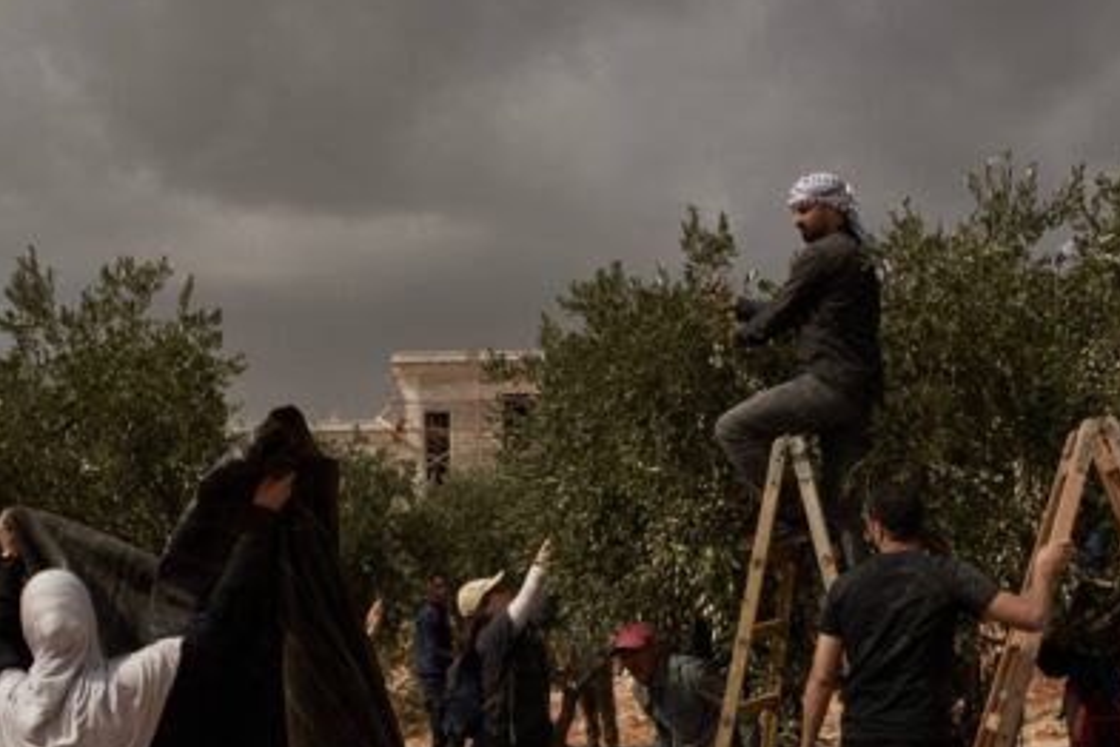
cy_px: 592
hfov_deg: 35.0
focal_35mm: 57
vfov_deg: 23.4
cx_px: 587
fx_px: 1773
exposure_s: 1/2000
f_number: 10
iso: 500
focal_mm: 35
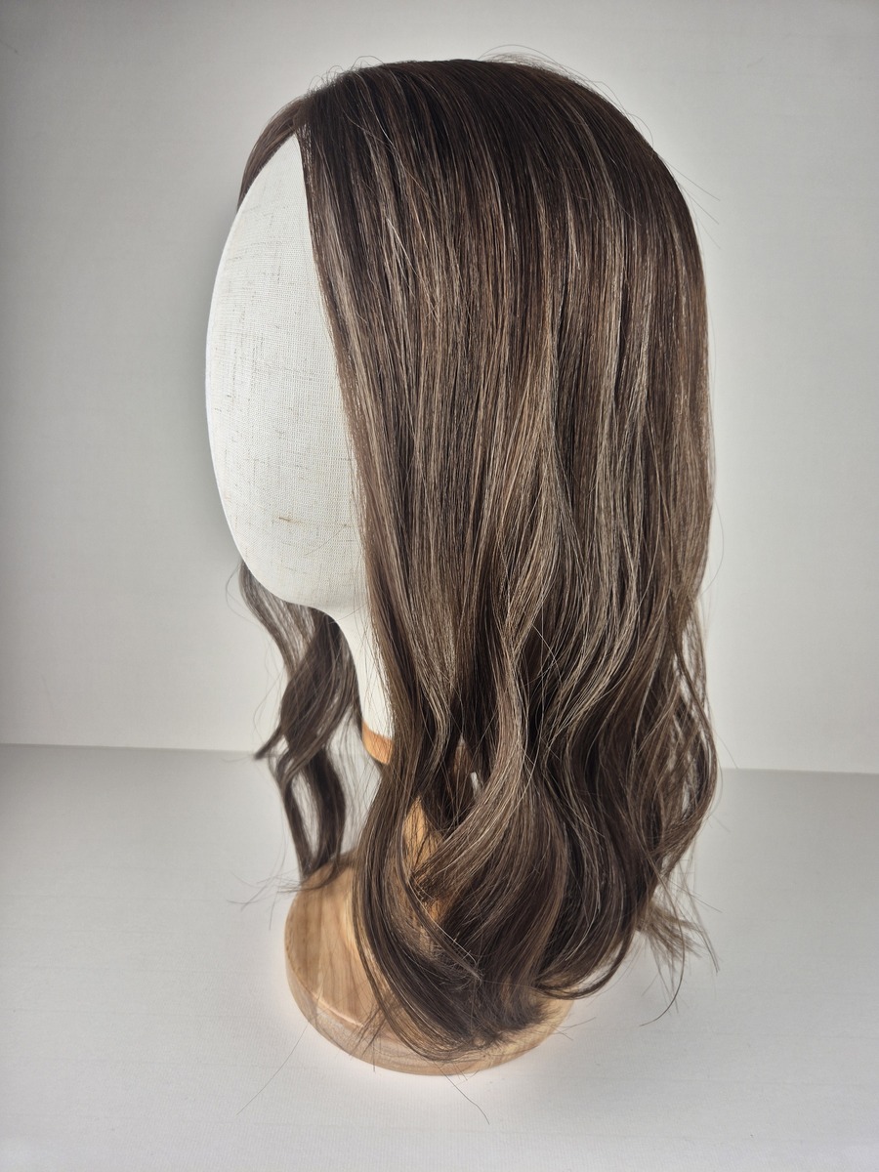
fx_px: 779
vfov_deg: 73.9
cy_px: 586
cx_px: 440
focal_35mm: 23
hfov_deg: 58.9
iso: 25
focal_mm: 5.4
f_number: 1.8
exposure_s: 1/212
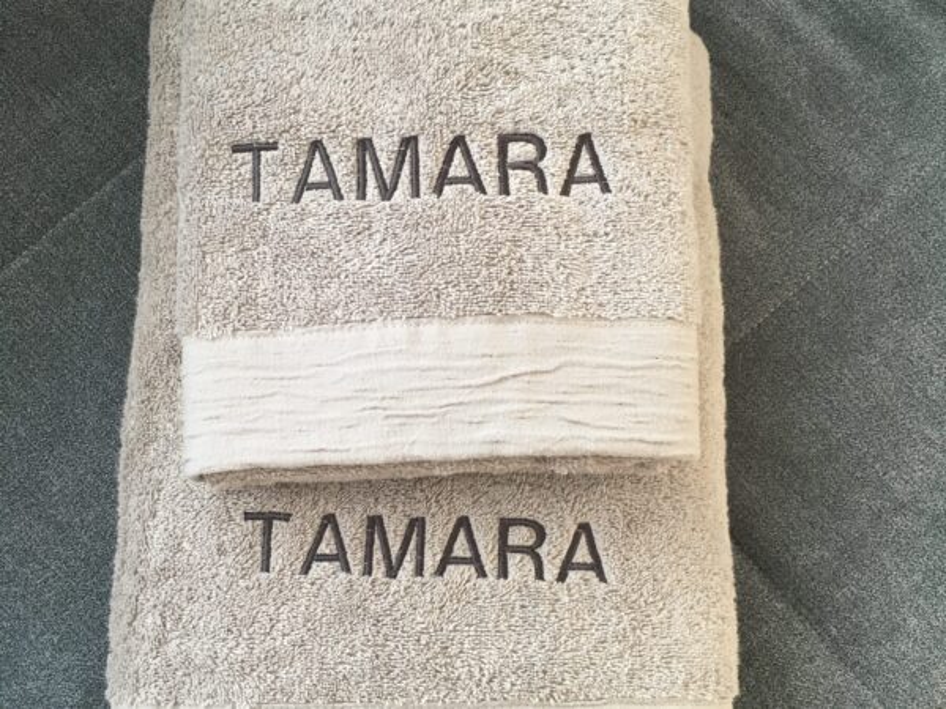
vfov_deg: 48.2
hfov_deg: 61.7
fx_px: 793
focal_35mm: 29
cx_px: 473
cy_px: 354
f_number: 2.2
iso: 64
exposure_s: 1/33
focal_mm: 4.15
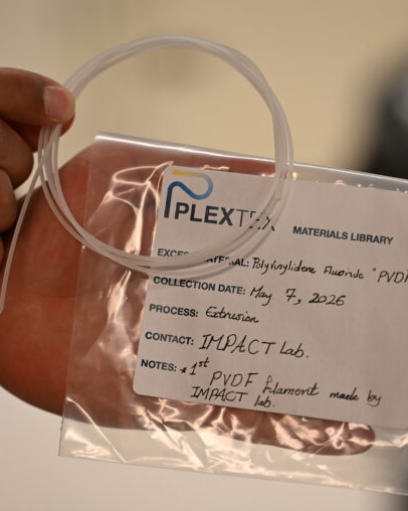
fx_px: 2250
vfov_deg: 12.9
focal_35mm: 149
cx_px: 213
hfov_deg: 10.4
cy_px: 254
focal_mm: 105
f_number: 3
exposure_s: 1/250
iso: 900
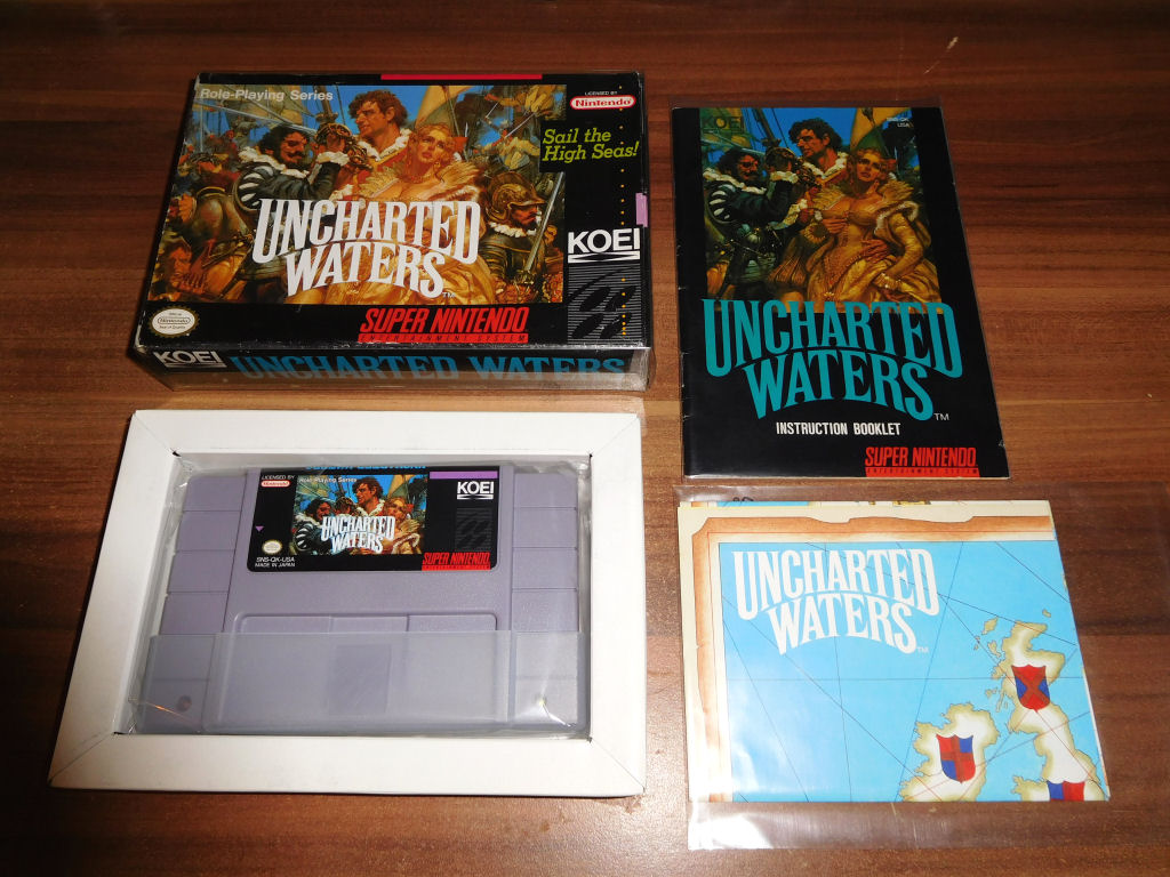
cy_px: 438
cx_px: 585
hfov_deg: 69.4
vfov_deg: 54.9
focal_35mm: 25
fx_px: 845
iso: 125
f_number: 3.4
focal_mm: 4.5
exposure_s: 1/30
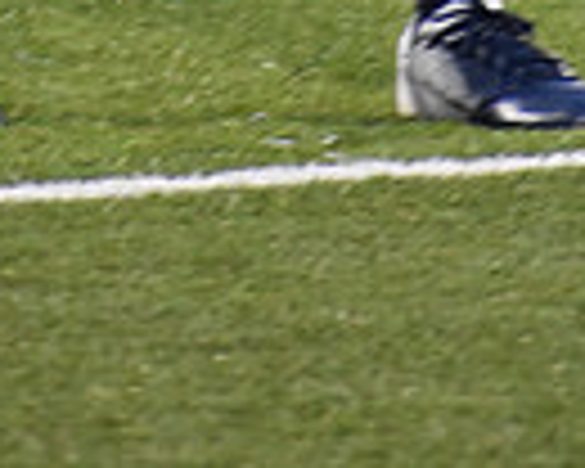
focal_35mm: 1888
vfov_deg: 0.8
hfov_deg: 1.0
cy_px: -778
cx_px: 164
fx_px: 32688
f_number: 6.3
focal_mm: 300
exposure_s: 1/80
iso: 3200
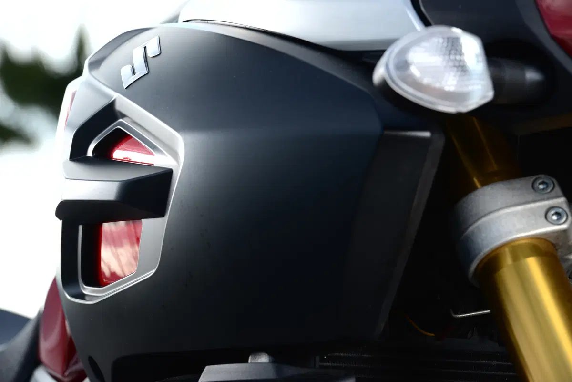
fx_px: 2781
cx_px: 286
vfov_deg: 7.9
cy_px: 191
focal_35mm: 175
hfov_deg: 11.7
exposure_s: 1/200
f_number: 9
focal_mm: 175
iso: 200
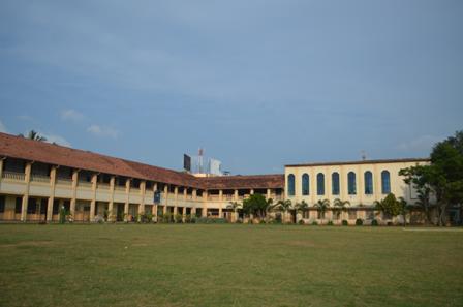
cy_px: 154
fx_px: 385
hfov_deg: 62.0
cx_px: 232
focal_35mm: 30
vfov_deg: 43.5
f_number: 3.8
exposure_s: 1/1600
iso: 100
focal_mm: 20
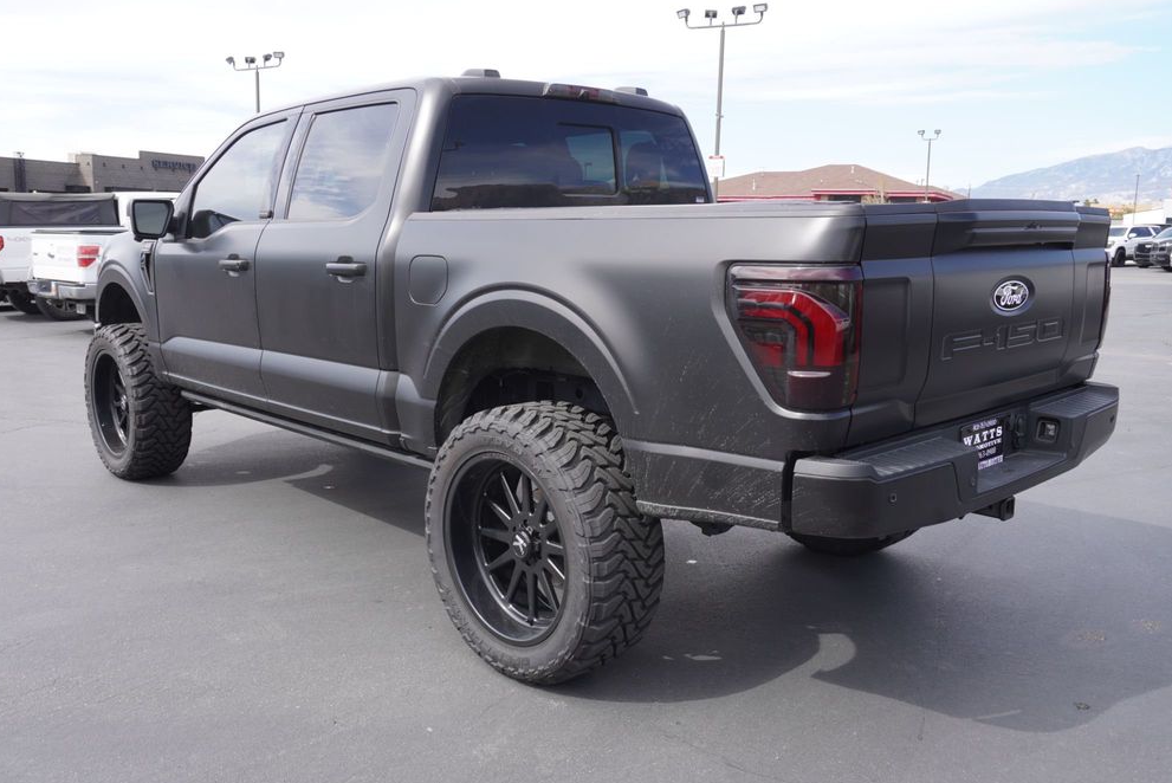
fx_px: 1010
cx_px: 575
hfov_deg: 60.3
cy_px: 401
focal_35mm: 31
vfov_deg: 42.4
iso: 100
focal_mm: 20
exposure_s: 1/100
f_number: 6.3
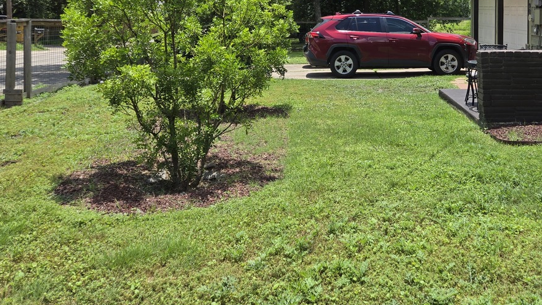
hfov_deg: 48.4
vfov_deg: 27.3
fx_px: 589
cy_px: -1
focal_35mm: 41
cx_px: 370
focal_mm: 5.4
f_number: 1.8
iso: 25
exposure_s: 1/2246
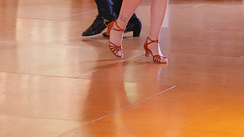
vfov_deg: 5.4
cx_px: 133
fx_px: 1429
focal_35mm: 221
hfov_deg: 9.8
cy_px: -92
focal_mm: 112
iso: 10000
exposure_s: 1/500
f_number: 3.5
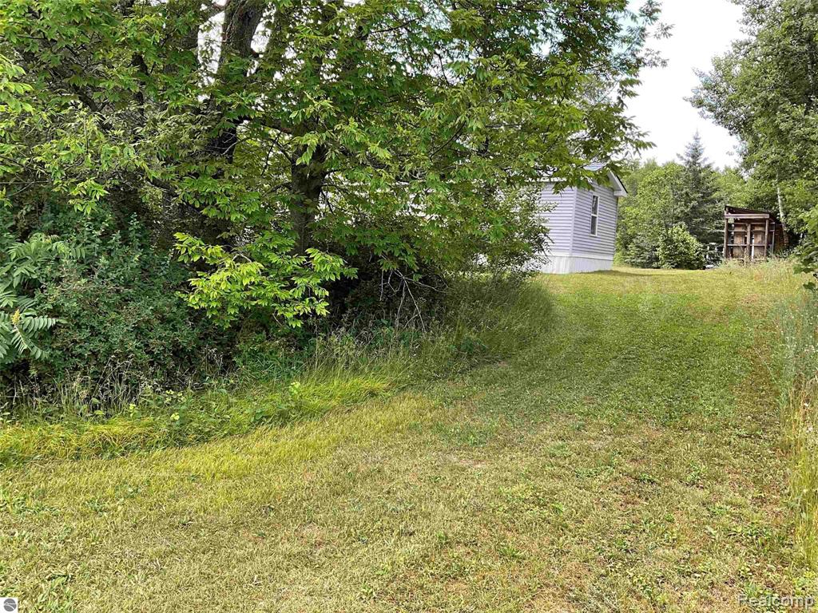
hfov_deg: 61.7
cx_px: 409
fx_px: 685
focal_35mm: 29
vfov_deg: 48.2
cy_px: 306
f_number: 1.8
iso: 16
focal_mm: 3
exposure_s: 1/135
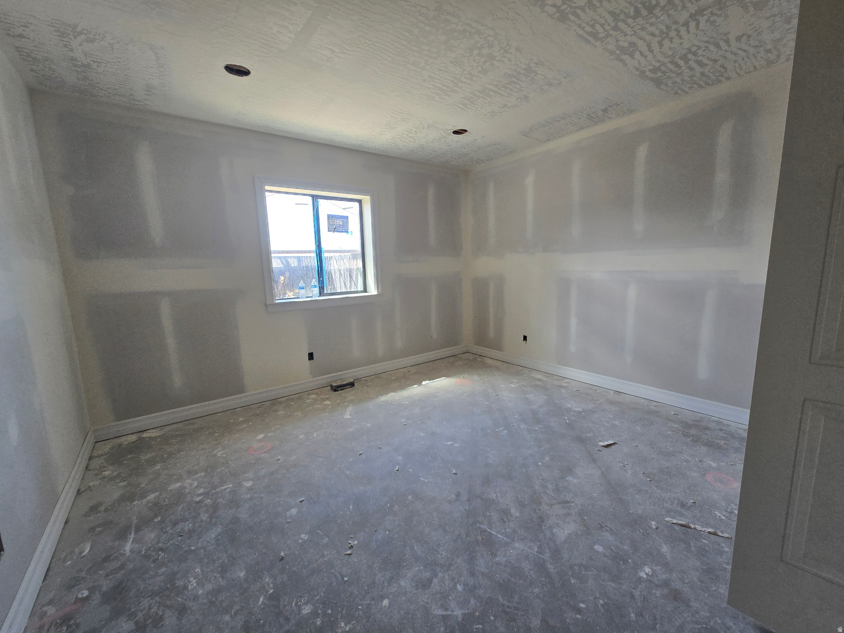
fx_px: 317
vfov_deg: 89.9
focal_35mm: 13
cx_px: 422
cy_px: 316
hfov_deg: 106.2
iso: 64
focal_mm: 2.2
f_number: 2.2
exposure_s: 1/60
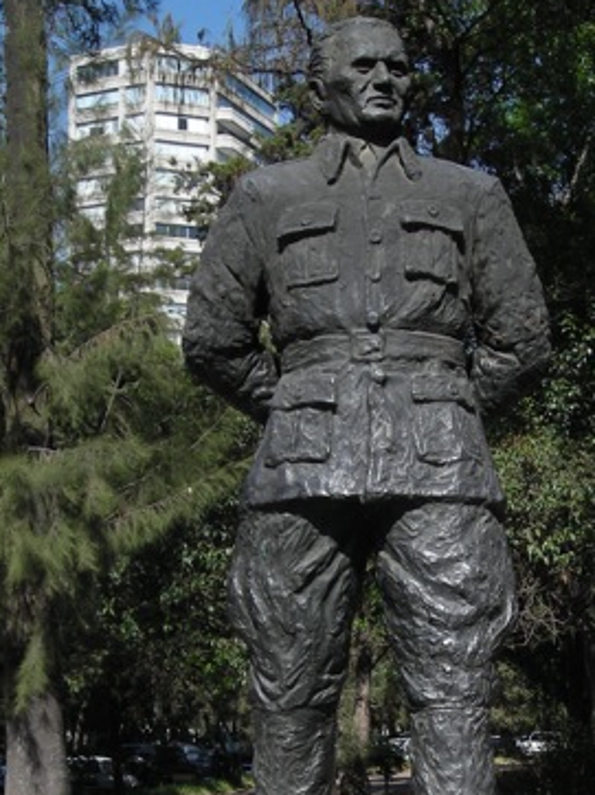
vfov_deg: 26.9
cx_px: 424
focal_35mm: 70
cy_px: 705
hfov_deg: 20.9
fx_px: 1606
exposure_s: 1/130
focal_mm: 6.3
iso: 50
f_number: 6.4
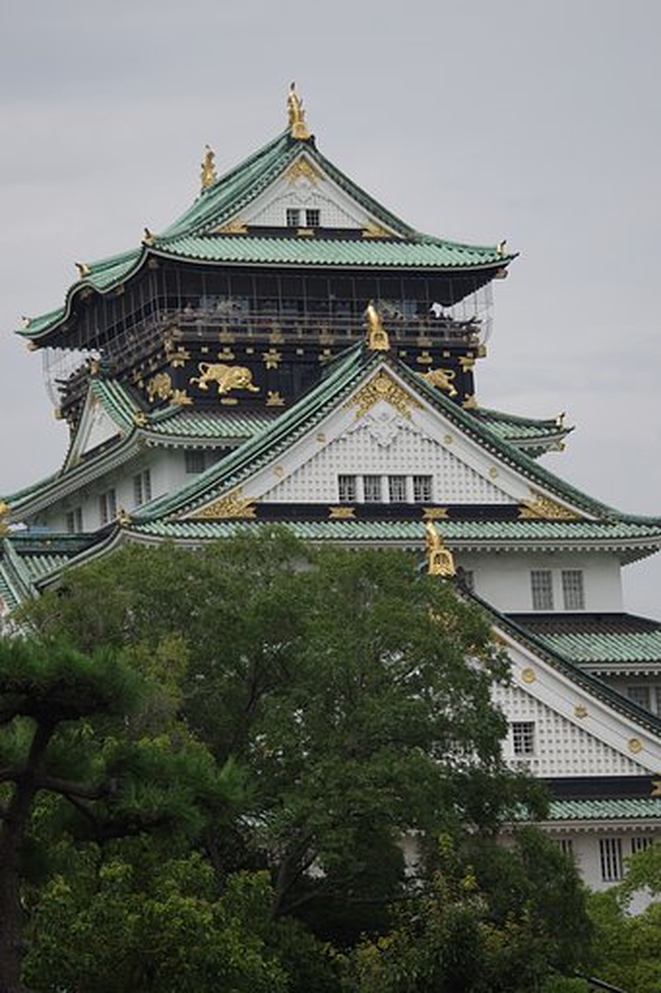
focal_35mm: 150
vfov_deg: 13.7
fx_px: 4134
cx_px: 330
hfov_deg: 9.1
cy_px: 496
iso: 80
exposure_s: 1/500
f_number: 5.6
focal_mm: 100
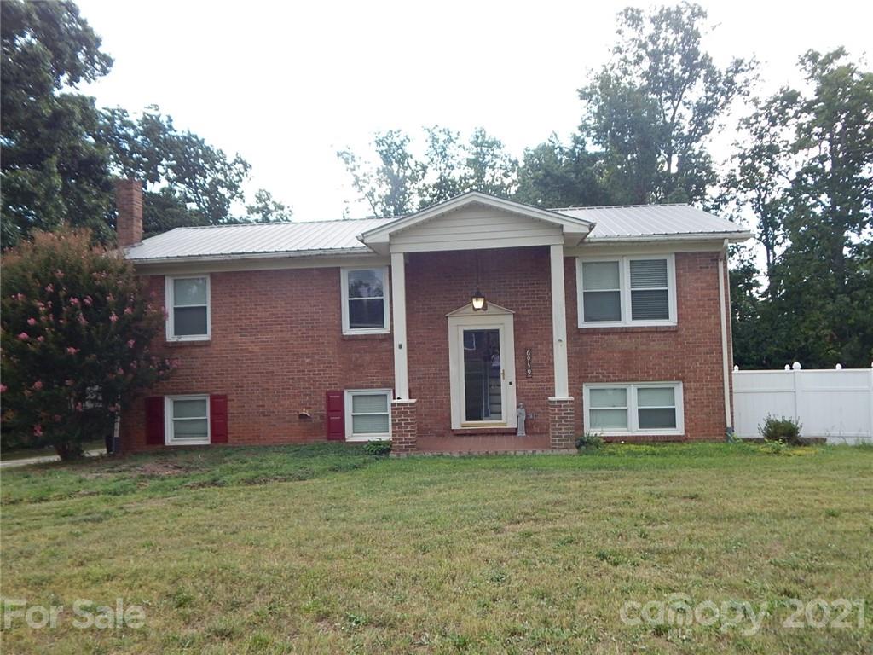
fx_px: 706
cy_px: 328
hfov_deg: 63.4
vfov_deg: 49.7
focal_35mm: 28
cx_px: 436
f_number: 3.2
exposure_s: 1/100
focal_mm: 5.1
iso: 125
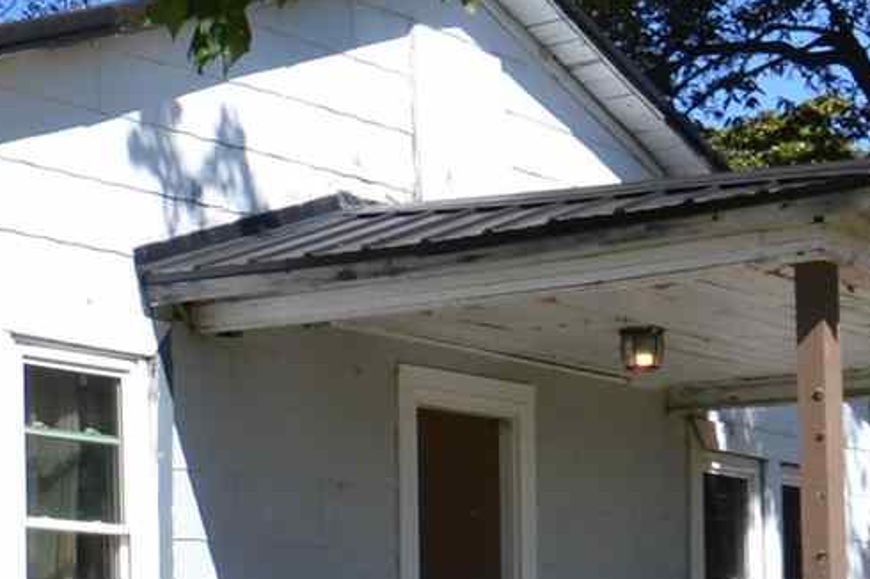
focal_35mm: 94
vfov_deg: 14.4
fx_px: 2270
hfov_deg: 19.0
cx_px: -439
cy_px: 529
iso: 100
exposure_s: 1/200
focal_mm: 10
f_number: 8
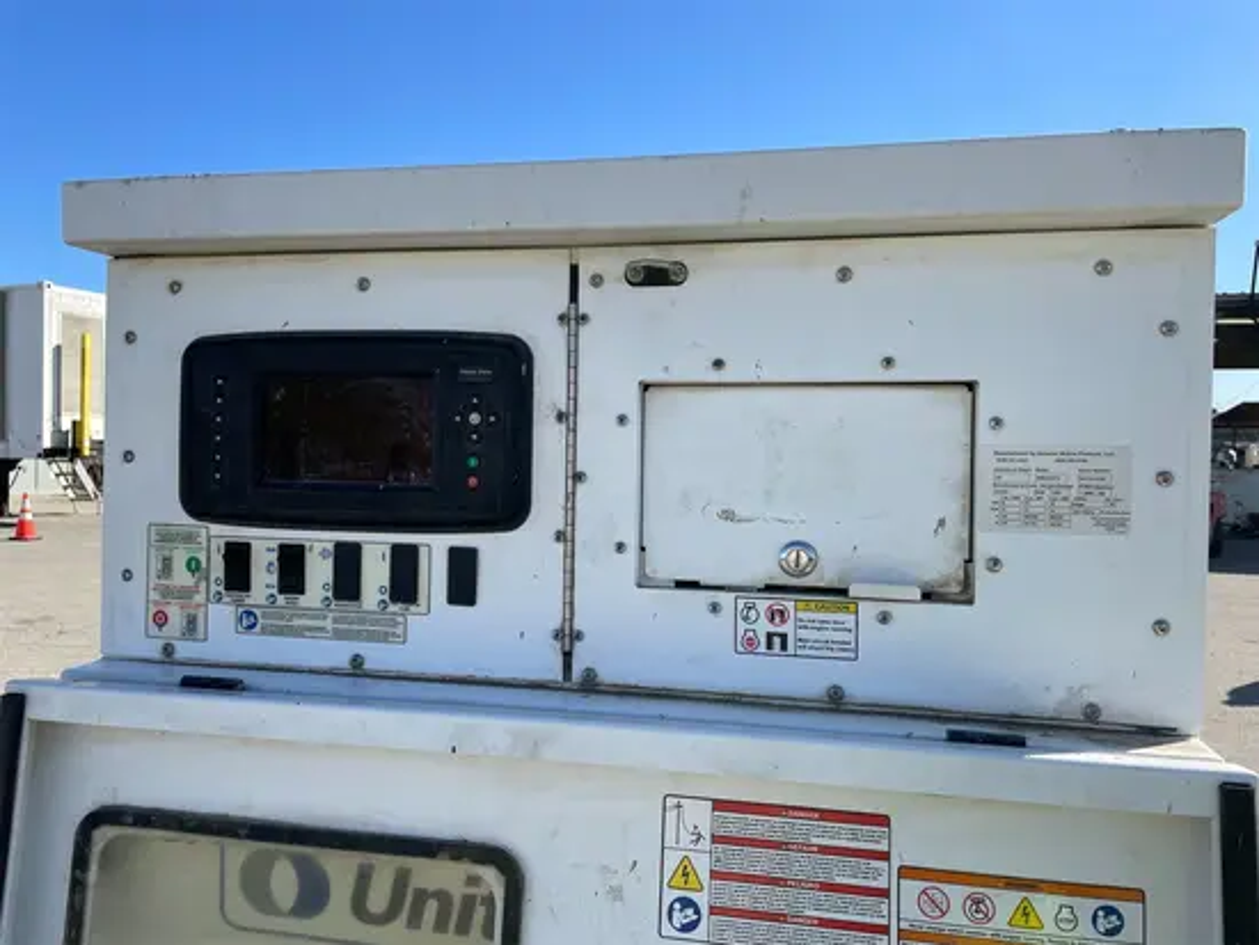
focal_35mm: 26
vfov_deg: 53.1
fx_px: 946
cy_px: 472
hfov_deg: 67.3
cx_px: 630
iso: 50
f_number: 1.6
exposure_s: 1/4132
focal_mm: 4.2
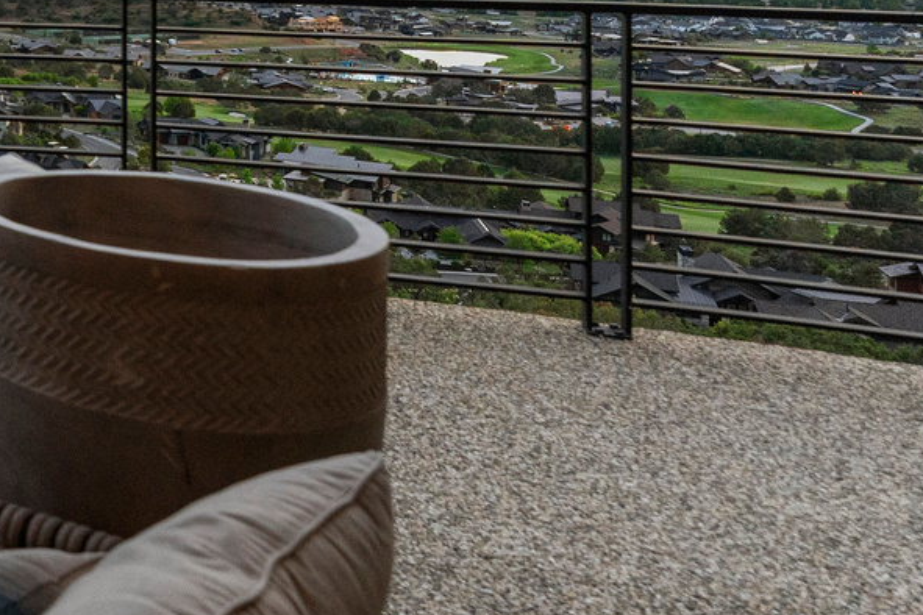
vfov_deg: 23.1
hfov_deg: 24.7
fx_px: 1360
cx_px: -581
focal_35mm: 53
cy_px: -149
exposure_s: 1/200
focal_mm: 15.3
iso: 1000
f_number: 5.6
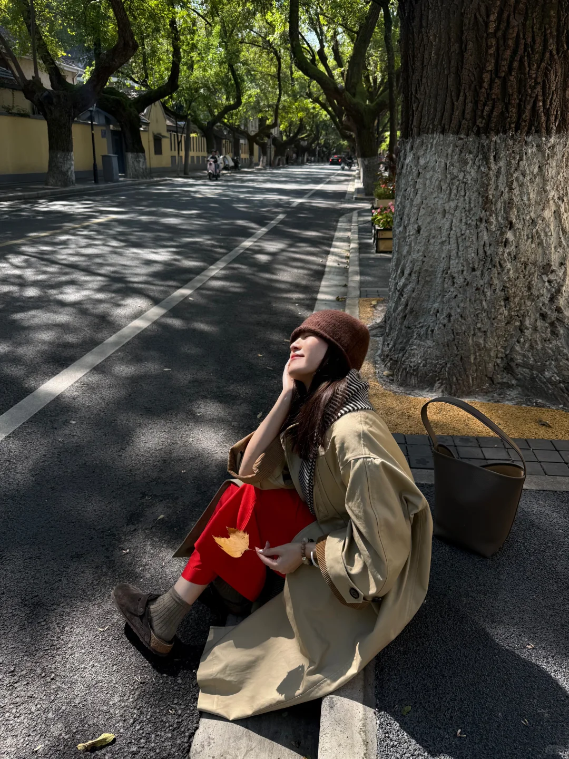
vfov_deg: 71.6
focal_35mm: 24
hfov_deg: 56.8
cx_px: 284
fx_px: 526
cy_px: 380
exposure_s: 1/750
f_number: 1.78
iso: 80
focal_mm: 6.76
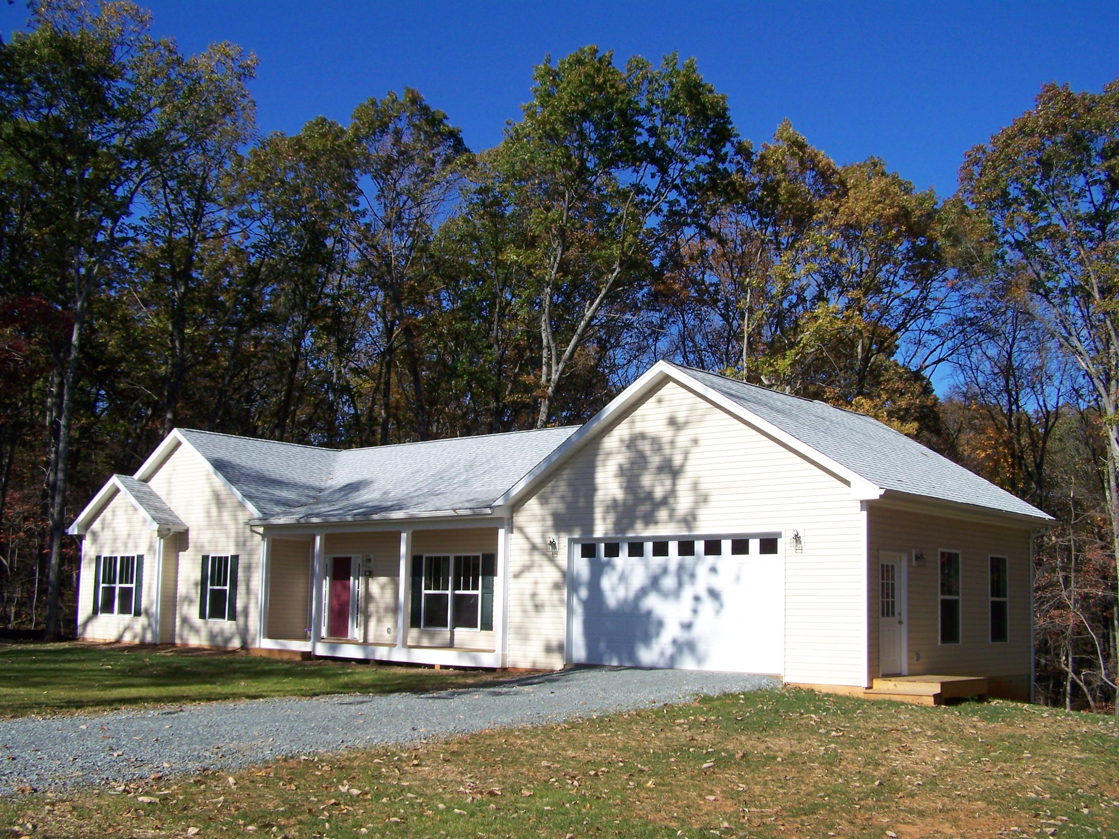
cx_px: 560
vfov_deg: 37.7
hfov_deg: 49.0
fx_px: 1228
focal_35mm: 38
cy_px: 420
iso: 64
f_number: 4
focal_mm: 6.3
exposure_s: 1/500
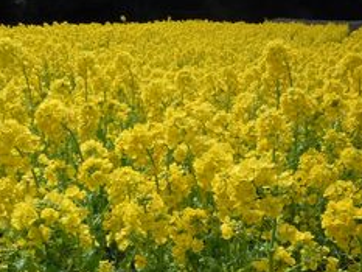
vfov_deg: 30.0
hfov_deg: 39.0
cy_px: 188
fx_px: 502
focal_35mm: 48
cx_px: 110
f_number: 3.7
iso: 100
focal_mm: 5
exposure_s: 1/800
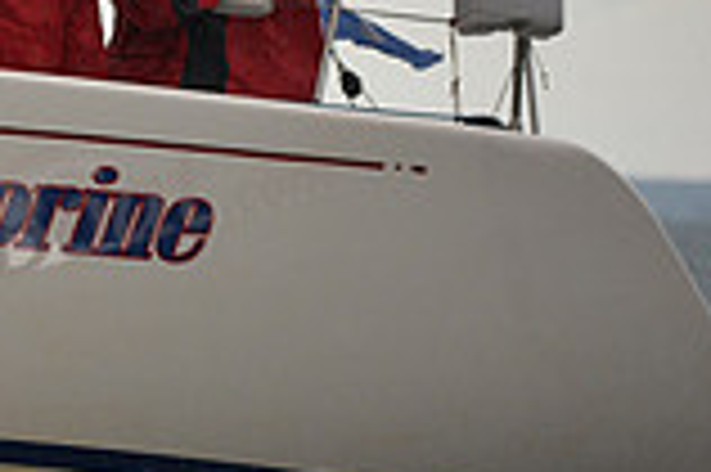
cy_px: 70
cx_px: -531
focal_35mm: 367
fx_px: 7241
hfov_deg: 5.5
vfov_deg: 3.7
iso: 400
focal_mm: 100
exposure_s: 1/500
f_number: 2.8
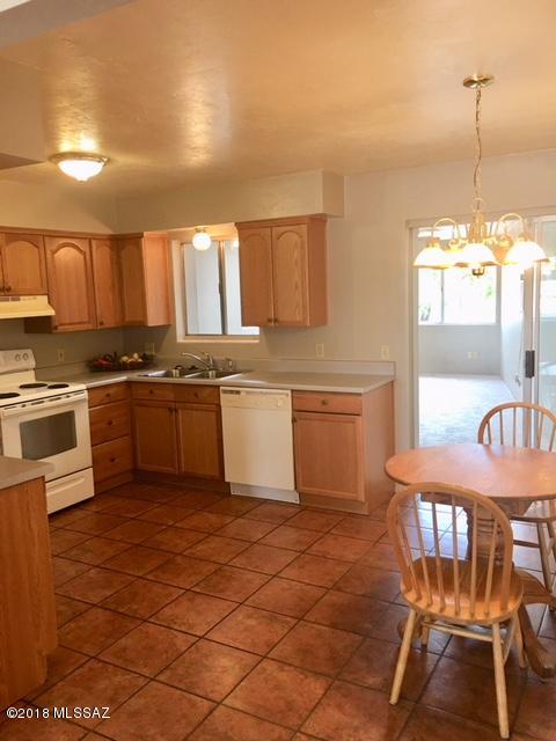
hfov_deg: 48.2
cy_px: 370
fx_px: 621
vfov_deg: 61.7
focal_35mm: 29
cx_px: 278
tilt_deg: -6.6
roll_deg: +3.0
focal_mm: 4.15
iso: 40
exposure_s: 1/30
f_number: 2.2
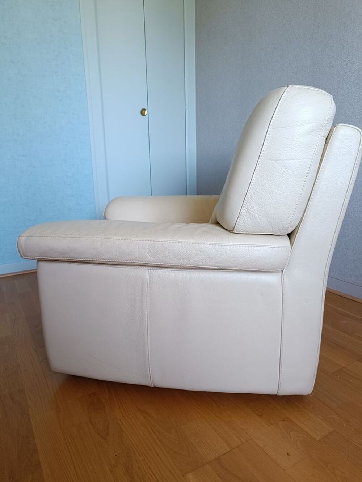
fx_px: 335
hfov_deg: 56.8
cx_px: 181
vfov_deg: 71.6
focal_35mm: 24
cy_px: 241
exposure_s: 1/33.3
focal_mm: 5.59
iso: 540
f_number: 1.88
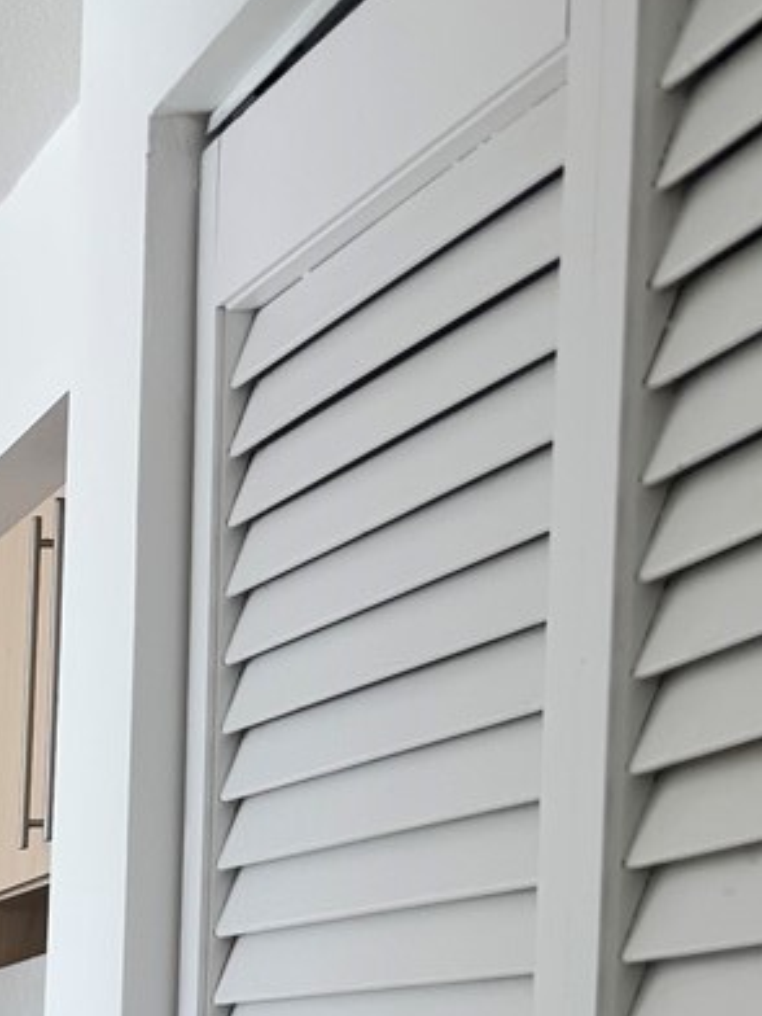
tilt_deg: -7.4
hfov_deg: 13.1
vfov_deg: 17.8
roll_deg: +1.0
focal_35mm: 98
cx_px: -746
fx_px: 2876
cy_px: 1560
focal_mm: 6.76
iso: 80
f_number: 1.78
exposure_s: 1/124
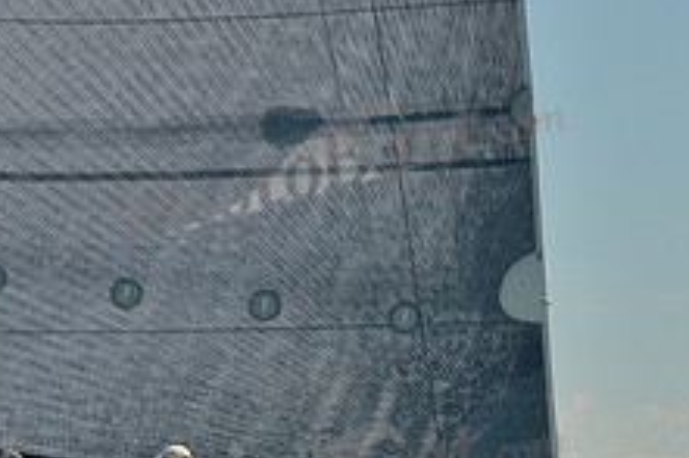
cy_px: 369
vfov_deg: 7.4
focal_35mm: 184
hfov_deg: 11.1
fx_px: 3519
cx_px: -34
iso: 200
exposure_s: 1/800
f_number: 5.6
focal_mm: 70
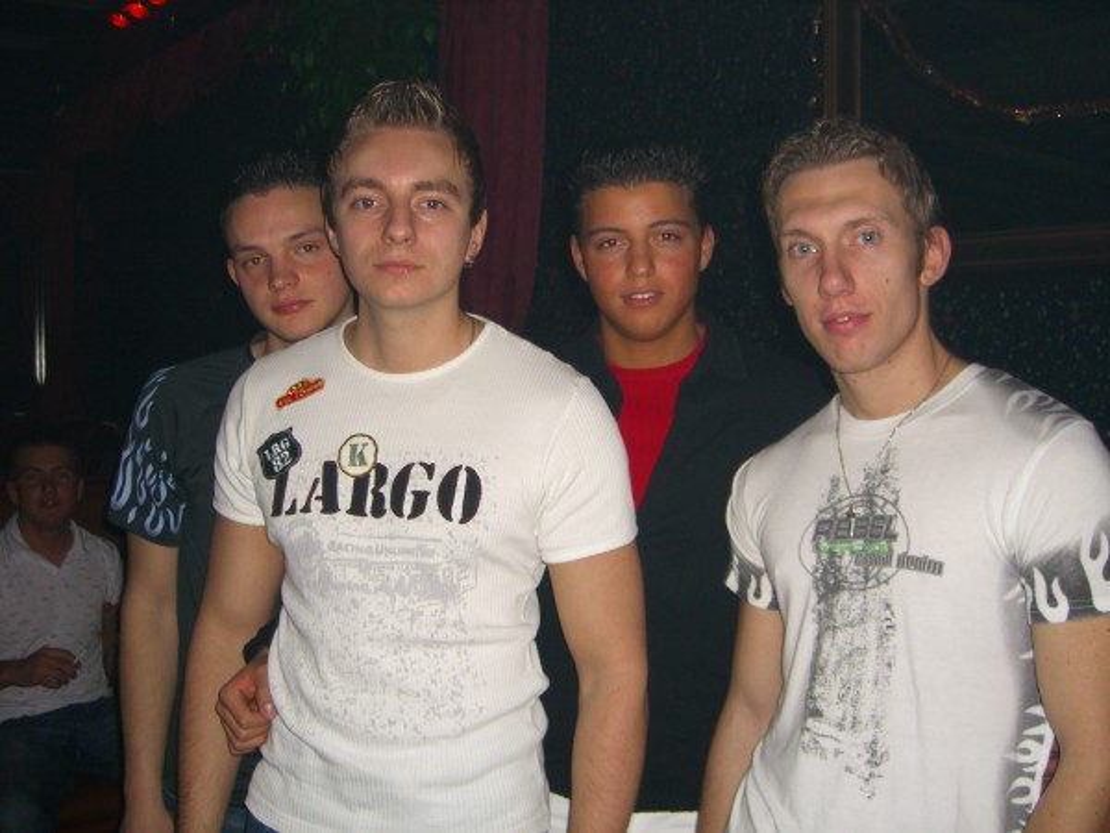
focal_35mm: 38
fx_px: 1219
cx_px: 555
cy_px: 416
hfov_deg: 49.0
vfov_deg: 37.7
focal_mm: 7.9
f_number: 2.8
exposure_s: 1/60
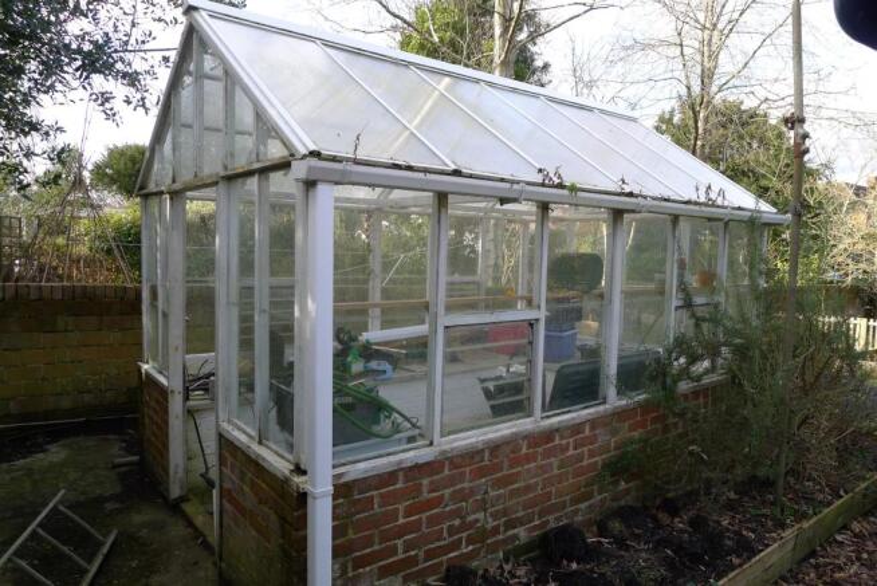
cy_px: 293
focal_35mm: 24
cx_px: 438
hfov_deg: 73.7
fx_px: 585
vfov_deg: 53.2
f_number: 2.8
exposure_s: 1/200
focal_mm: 5.1
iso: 80
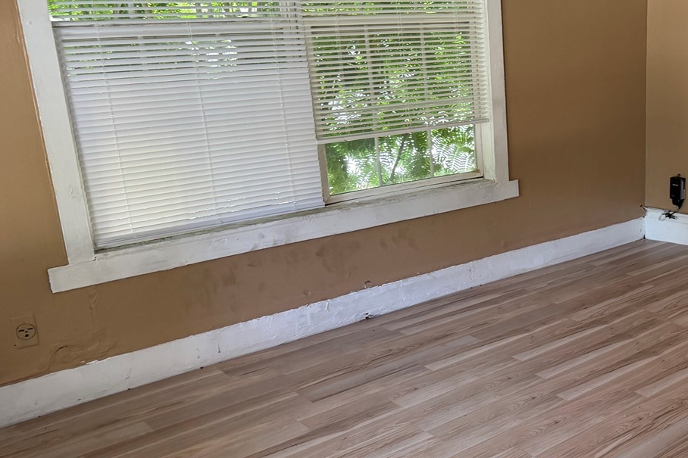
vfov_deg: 30.4
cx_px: 571
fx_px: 841
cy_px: 271
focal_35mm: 44
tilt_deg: -17.7
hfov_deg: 42.1
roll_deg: +2.4
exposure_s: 1/77
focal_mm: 6.76
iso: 200
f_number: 1.78
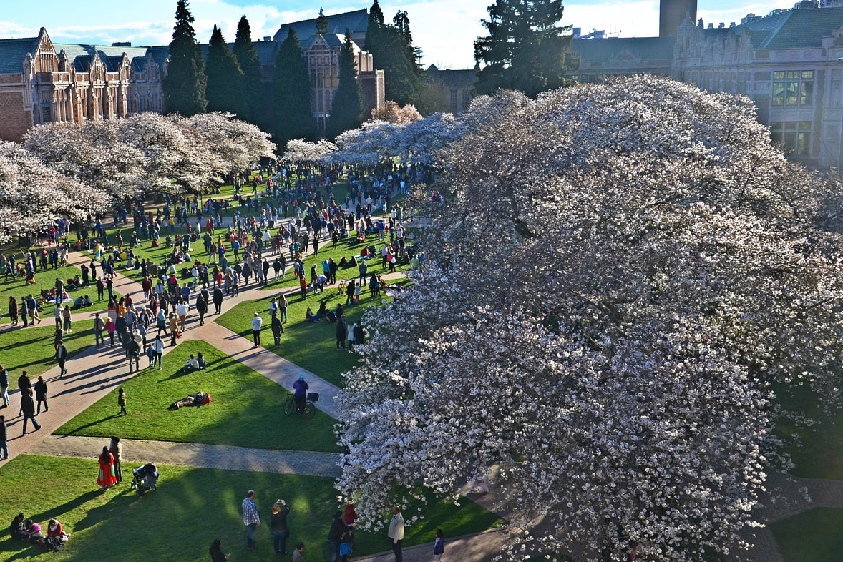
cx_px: 307
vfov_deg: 31.4
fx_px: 1000
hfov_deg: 45.3
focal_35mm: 43
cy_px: 248
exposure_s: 1/250
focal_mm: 21
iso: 160
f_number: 8
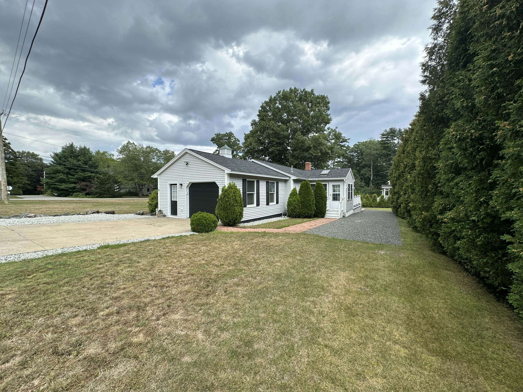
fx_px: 212
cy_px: 196
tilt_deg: -0.3
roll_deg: -0.2
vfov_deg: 85.7
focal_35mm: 14
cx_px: 262
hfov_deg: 102.1
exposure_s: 1/636
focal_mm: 2.22
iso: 40
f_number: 2.2
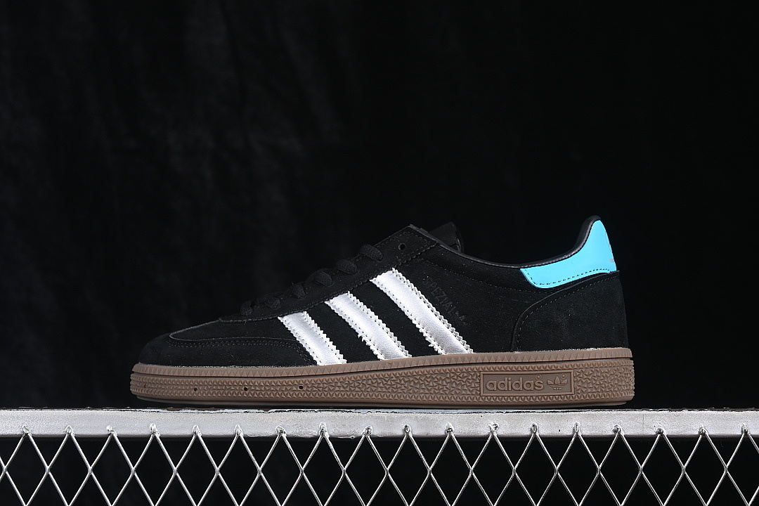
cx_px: 380
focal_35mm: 75
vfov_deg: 18.2
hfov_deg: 27.0
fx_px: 1581
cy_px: 253
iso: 160
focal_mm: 50
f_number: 6.3
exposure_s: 1/60
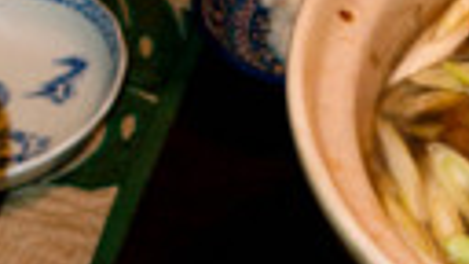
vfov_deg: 9.0
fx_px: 1666
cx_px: 286
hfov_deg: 16.0
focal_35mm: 134
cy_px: 90
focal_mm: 24.2
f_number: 3.2
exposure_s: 1/40
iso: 100
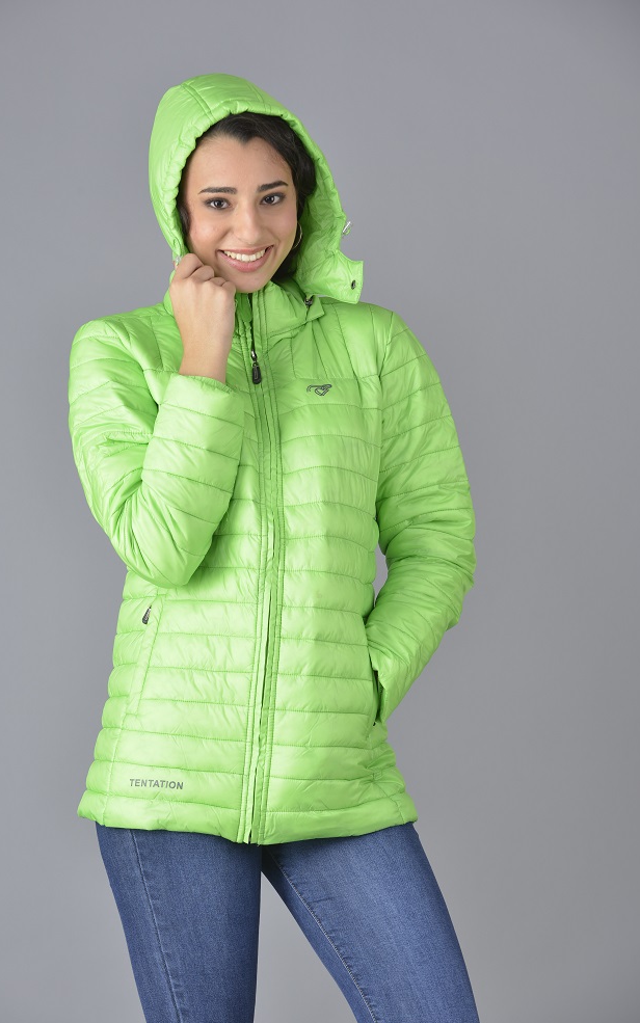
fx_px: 3515
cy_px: 512
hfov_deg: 10.4
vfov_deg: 16.6
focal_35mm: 126
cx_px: 286
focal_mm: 116
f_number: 8
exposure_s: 1/160
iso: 100
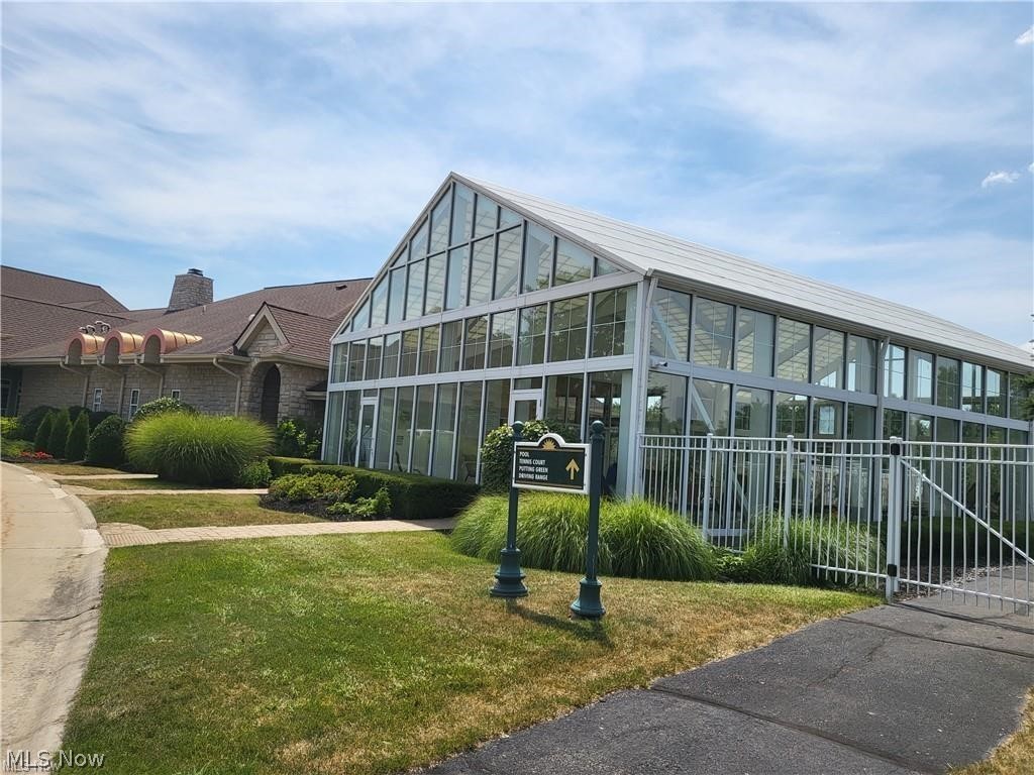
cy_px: 388
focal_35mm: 26
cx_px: 517
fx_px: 777
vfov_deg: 53.1
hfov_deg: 67.3
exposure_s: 1/4679
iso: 50
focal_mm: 4.25
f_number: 1.8
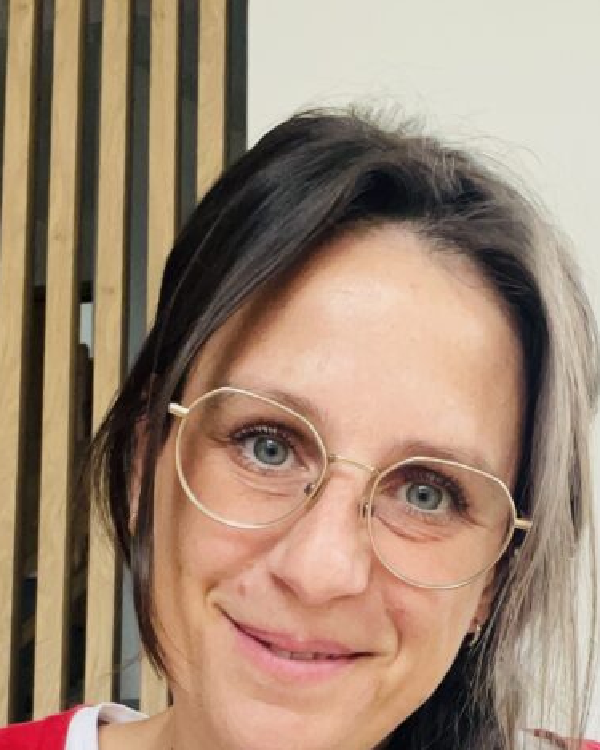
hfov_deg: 23.8
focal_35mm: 64
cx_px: 304
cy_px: 817
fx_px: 1421
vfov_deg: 27.2
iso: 125
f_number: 2.2
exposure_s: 1/60
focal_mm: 2.71
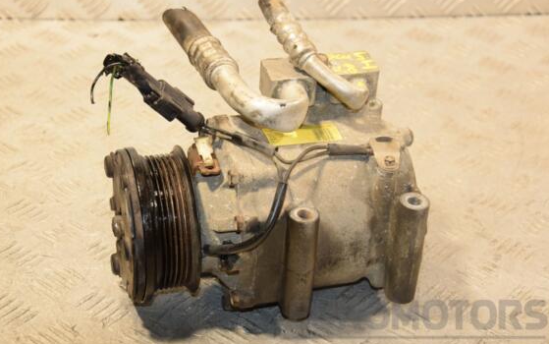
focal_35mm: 82
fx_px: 1228
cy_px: 184
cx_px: 271
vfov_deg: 15.9
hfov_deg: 25.2
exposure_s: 1/160
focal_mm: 50
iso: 800
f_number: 5
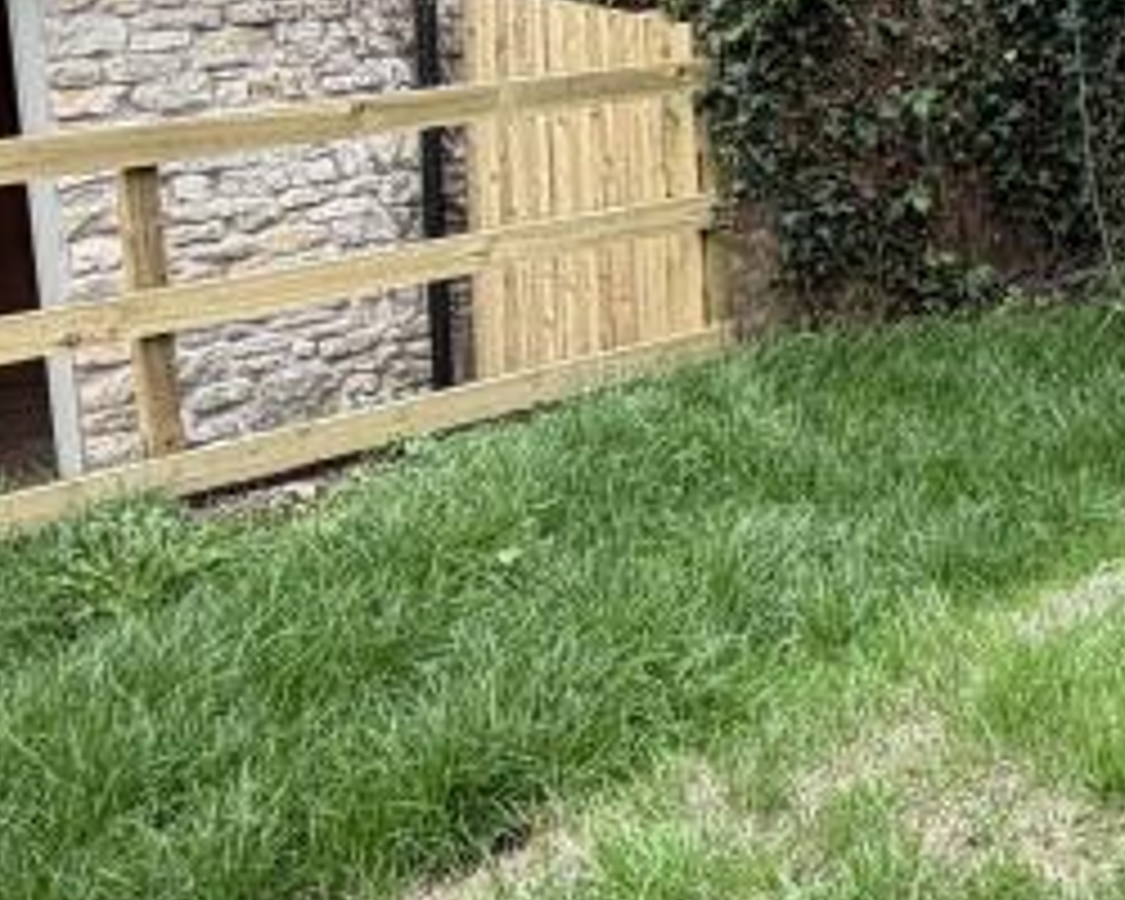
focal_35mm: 56
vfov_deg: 26.2
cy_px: 90
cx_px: 1138
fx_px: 1865
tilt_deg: -9.0
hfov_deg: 31.0
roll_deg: -0.4
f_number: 2.2
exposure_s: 1/176
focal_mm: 2.22
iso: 64
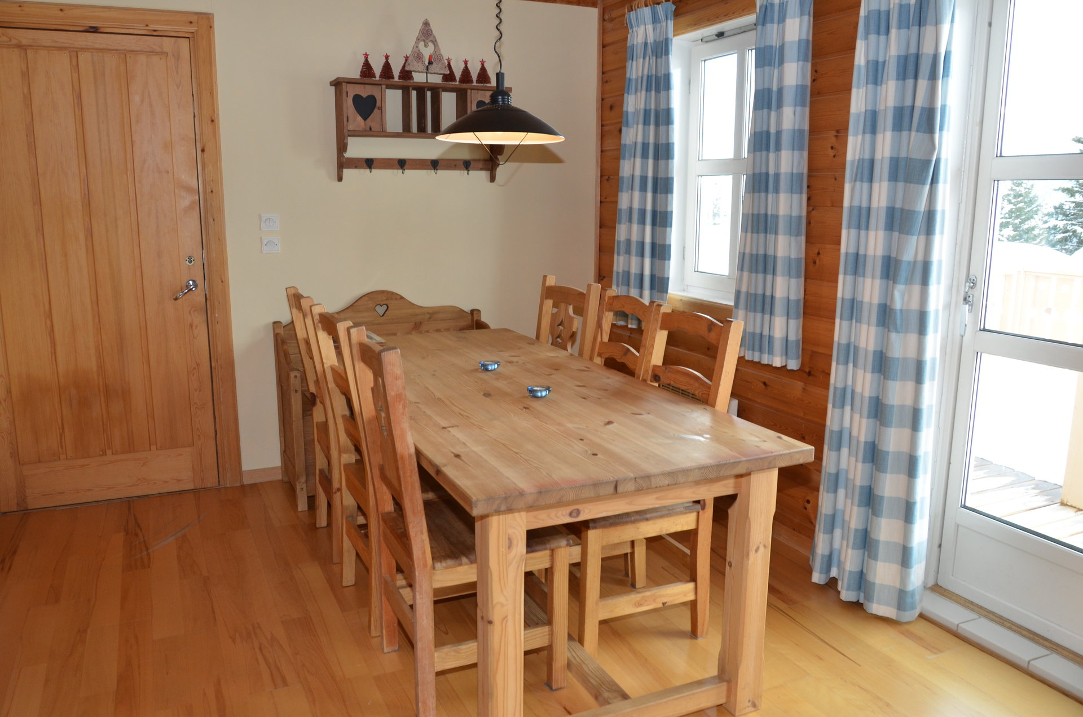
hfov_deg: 67.5
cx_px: 542
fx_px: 811
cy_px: 358
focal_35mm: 27
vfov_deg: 47.7
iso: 400
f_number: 5.6
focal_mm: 18
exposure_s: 1/60
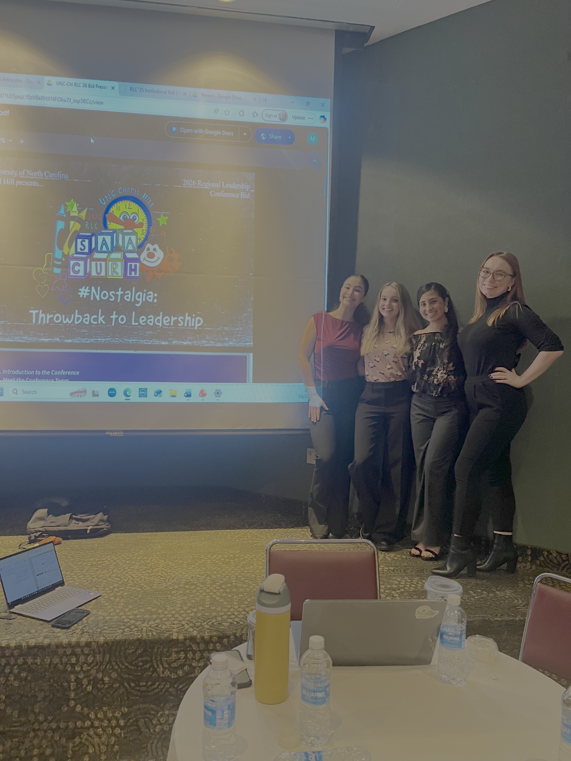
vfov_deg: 67.3
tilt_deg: -1.3
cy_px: 380
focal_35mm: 26
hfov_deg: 53.1
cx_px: 286
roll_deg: -2.3
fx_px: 572
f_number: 1.5
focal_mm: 5.7
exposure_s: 1/40
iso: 640
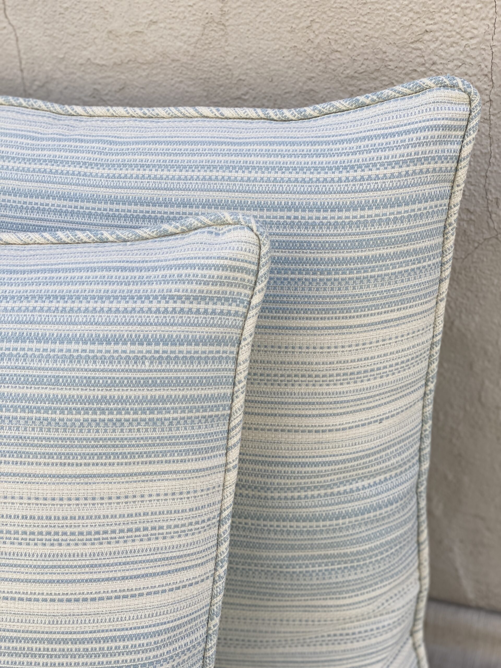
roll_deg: +4.7
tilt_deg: -29.4
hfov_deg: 28.0
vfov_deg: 36.8
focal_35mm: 52
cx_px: 250
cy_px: 334
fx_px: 1003
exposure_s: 1/585
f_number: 2
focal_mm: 6
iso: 20
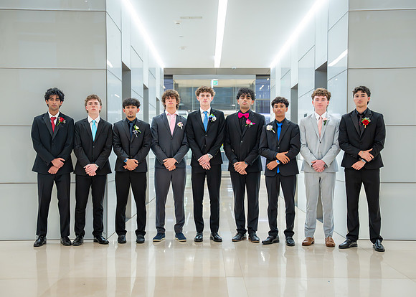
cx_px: 207
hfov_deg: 38.0
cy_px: 154
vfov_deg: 27.6
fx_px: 603
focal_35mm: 51
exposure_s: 1/250
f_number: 2.8
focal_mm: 46.5
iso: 2000
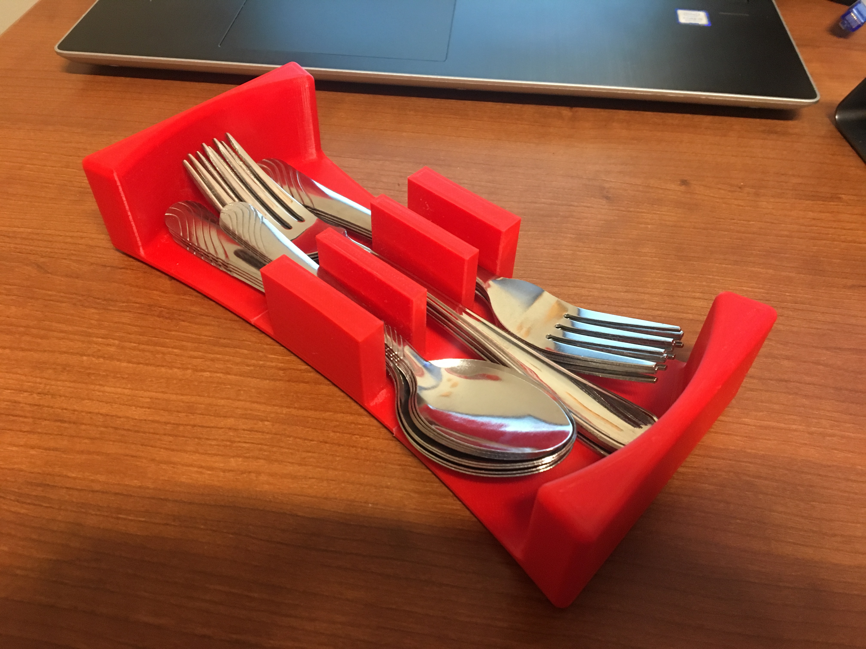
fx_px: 726
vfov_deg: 48.2
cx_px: 433
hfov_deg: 61.7
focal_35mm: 29
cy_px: 324
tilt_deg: -47.7
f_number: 2.2
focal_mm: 4.15
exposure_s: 1/24
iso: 200
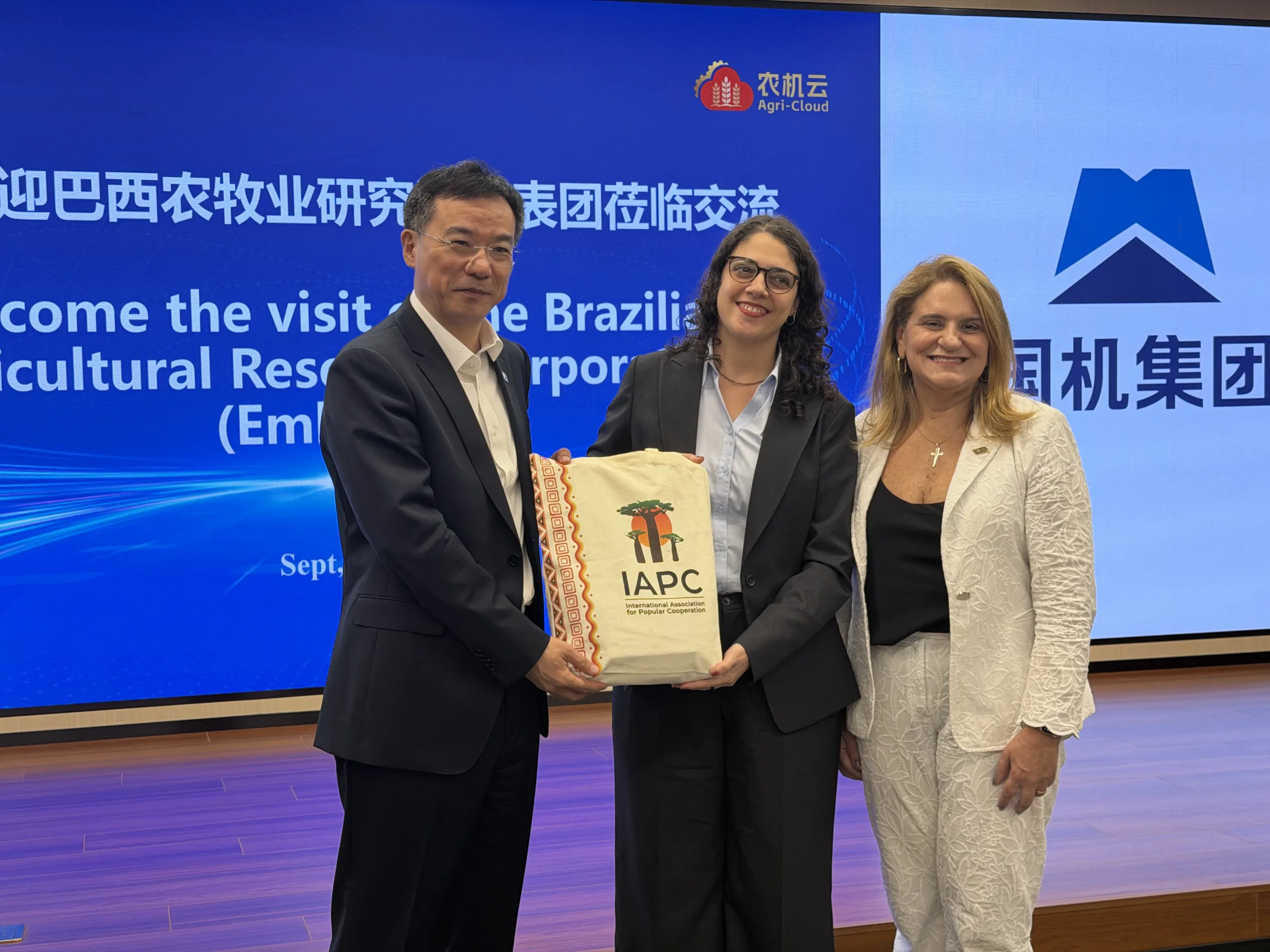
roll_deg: +1.0
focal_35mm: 48
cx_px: 635
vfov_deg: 30.3
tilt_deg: -2.7
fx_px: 1761
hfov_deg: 39.7
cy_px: 476
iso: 80
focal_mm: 6.76
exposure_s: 1/100
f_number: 1.78
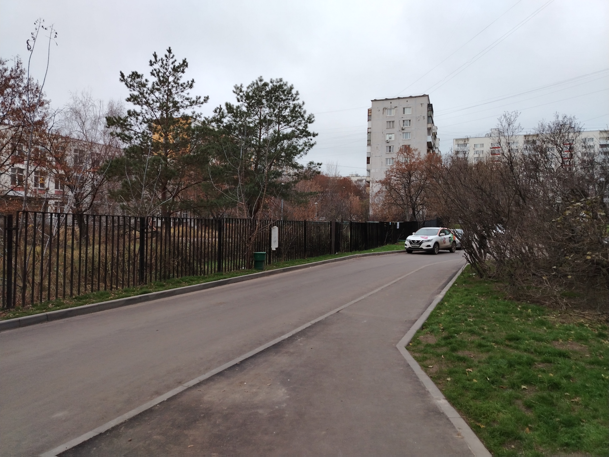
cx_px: 304
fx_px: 422
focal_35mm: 24
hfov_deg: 71.6
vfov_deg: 56.8
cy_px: 228
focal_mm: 5.25
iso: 286
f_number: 1.75
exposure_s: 1/100
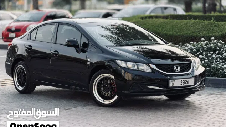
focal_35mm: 110
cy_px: 57
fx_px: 659
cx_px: 113
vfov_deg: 11.0
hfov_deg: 19.4
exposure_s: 1/276
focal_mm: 16.89
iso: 50
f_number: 2.8
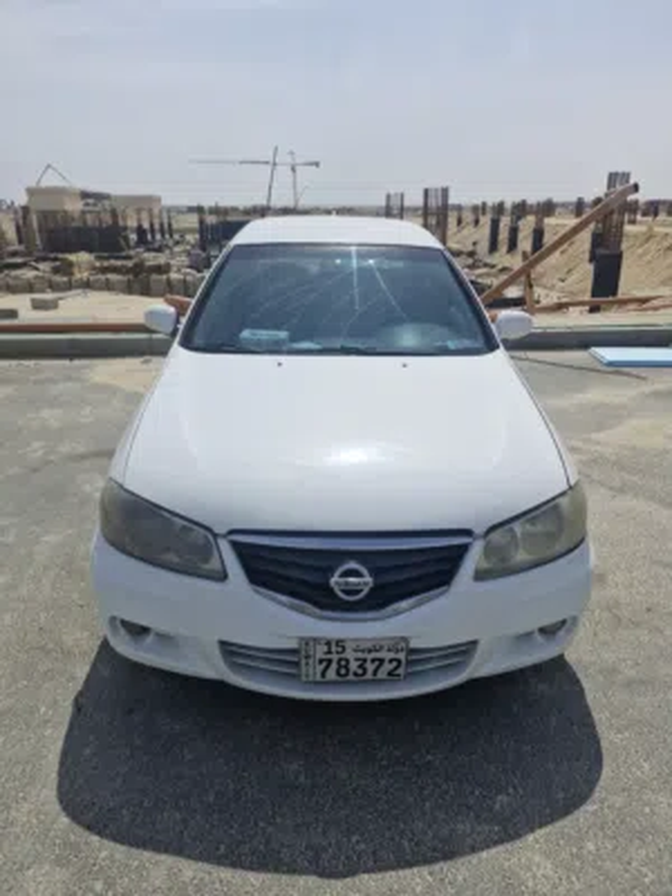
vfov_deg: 73.9
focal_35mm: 23
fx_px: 595
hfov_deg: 58.9
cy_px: 448
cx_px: 336
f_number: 1.8
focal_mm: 5.54
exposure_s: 1/43478
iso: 50
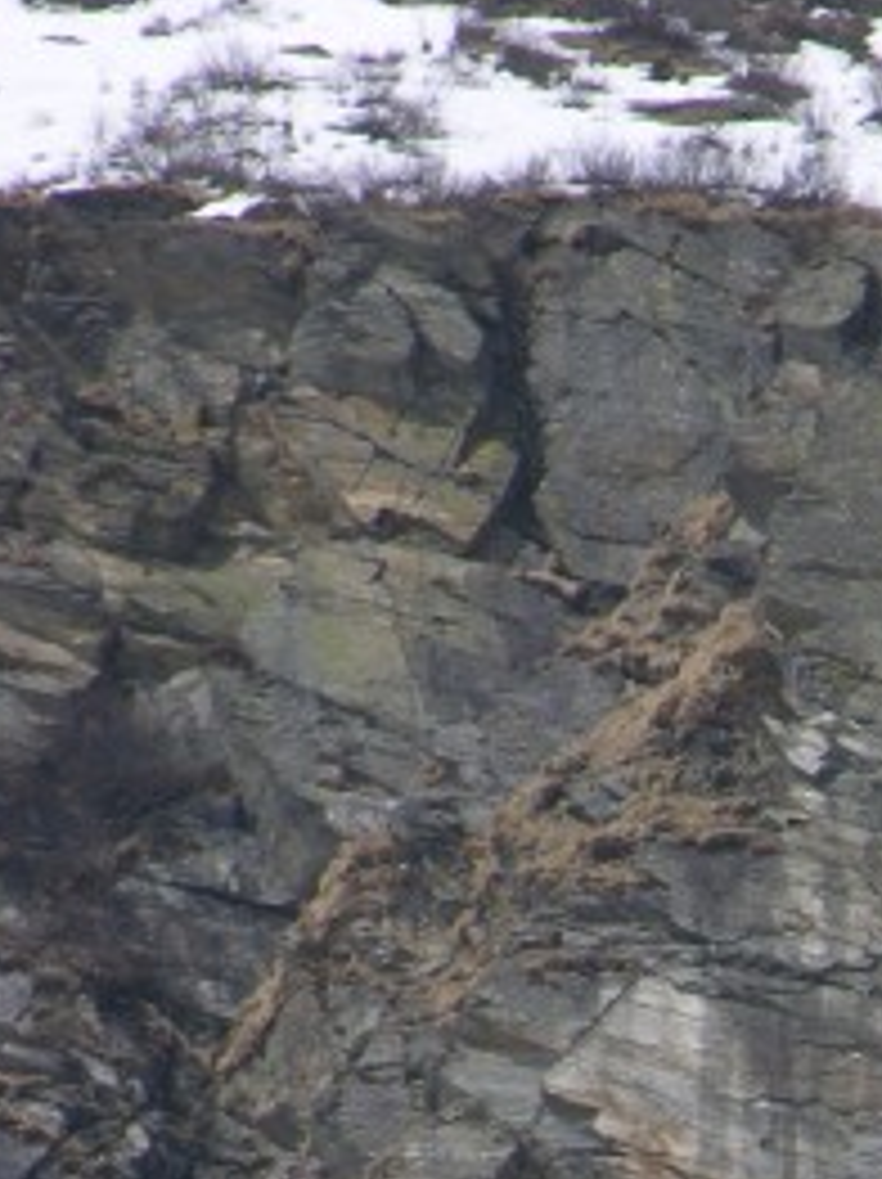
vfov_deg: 2.4
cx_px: 1161
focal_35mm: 821
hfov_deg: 1.8
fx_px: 27937
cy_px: 1647
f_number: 5.9
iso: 50
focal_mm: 71.2
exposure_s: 1/410
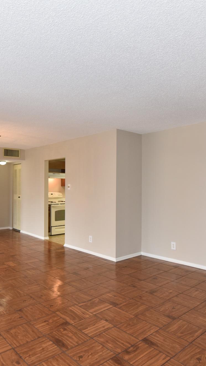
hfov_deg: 44.2
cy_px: 180
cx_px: 84
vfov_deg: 71.9
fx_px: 252
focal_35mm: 26
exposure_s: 1/60
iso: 1250
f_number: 7.1
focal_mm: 16
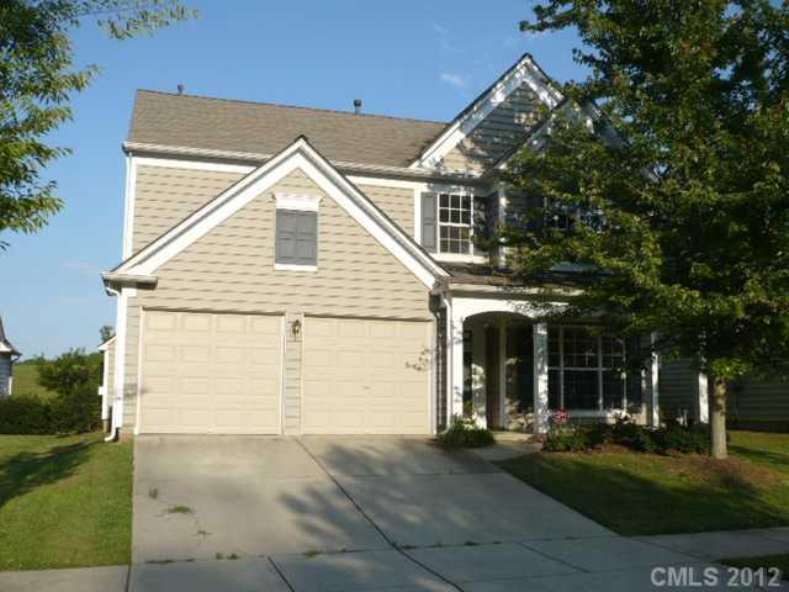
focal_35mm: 35
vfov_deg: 40.7
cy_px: 296
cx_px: 394
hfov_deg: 52.6
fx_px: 798
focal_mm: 5.8
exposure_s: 1/200
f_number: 8
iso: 100
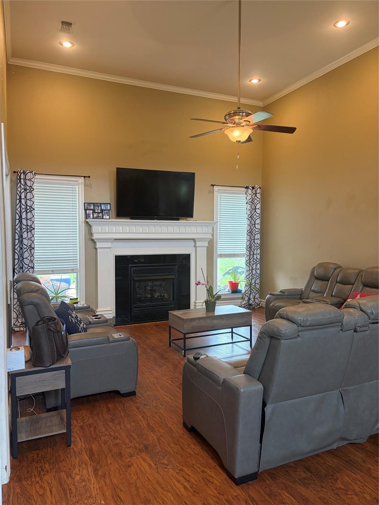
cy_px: 252
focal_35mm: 26
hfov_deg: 53.1
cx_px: 190
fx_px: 380
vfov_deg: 67.3
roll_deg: -0.3
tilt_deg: -3.9
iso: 200
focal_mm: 5.96
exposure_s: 1/60
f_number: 1.6
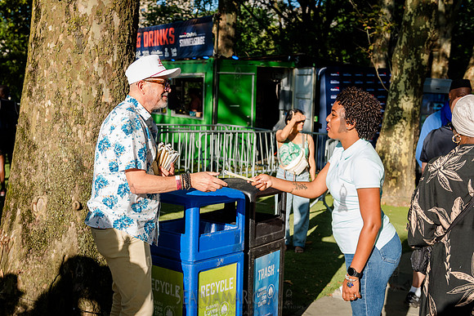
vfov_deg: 28.8
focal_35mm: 47
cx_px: 186
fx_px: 616
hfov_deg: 41.9
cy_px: 147
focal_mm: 38
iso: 500
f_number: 3.5
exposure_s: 1/1600
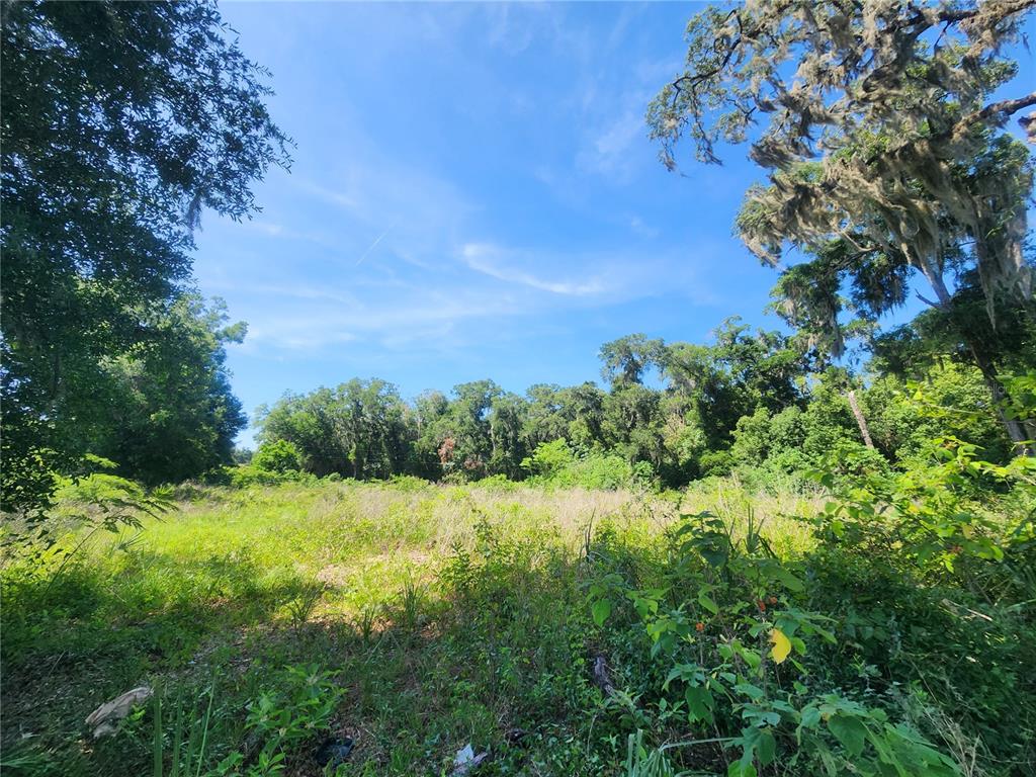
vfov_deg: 89.9
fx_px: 389
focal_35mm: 13
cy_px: 388
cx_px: 518
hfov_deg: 106.2
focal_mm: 2.2
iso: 50
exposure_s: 1/852
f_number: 2.2
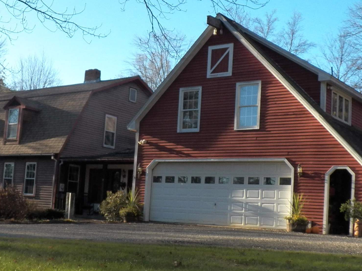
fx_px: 606
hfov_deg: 33.1
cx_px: 137
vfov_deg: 25.2
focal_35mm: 58
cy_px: 139
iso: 125
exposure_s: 1/500
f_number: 4
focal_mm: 4.9
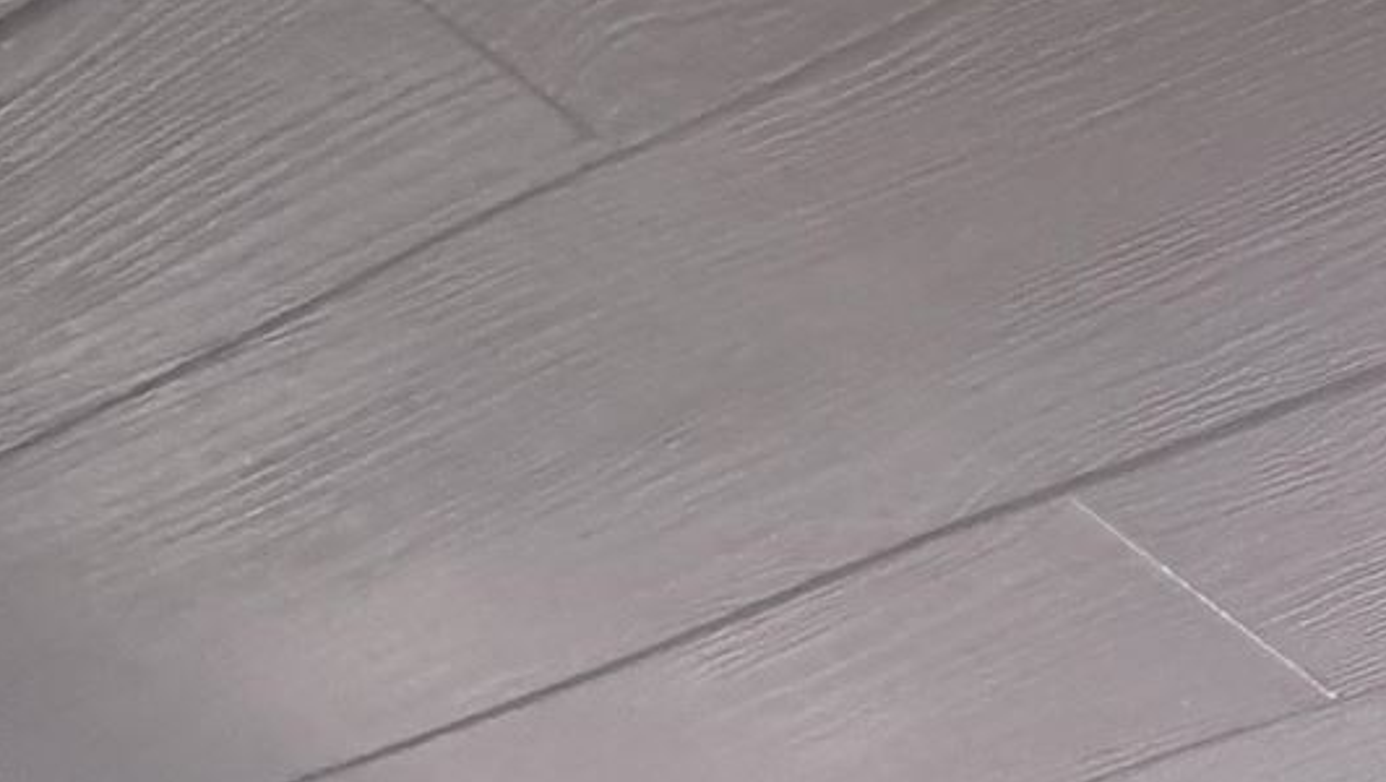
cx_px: 2493
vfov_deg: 9.1
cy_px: 2724
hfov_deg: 18.7
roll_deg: +1.8
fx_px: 3236
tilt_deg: -0.1
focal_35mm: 88
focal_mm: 2.22
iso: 2500
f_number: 2.2
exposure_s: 1/30
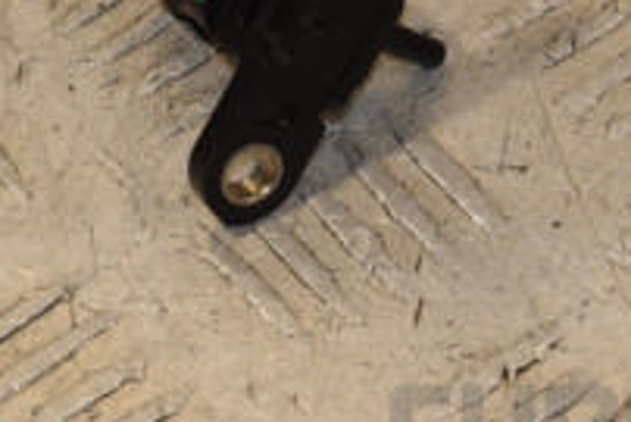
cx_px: 331
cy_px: 16
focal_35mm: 312
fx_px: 5472
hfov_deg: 6.6
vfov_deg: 4.4
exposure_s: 1/200
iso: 800
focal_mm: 70
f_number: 10
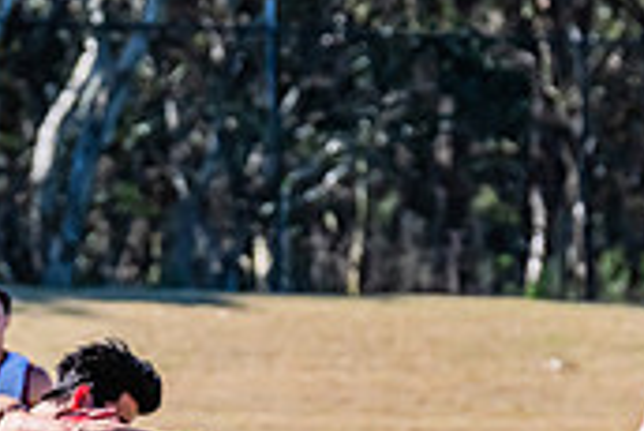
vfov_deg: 1.5
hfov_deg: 2.3
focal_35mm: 911
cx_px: -11
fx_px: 16310
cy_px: 538
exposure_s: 1/1600
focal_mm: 270
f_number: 8
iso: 800
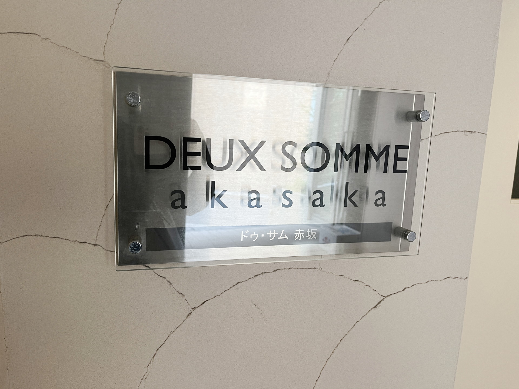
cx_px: 260
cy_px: 194
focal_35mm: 26
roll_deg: -2.8
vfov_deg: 53.1
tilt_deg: -9.6
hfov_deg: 67.3
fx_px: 390
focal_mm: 5.1
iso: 125
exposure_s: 1/95
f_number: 1.6
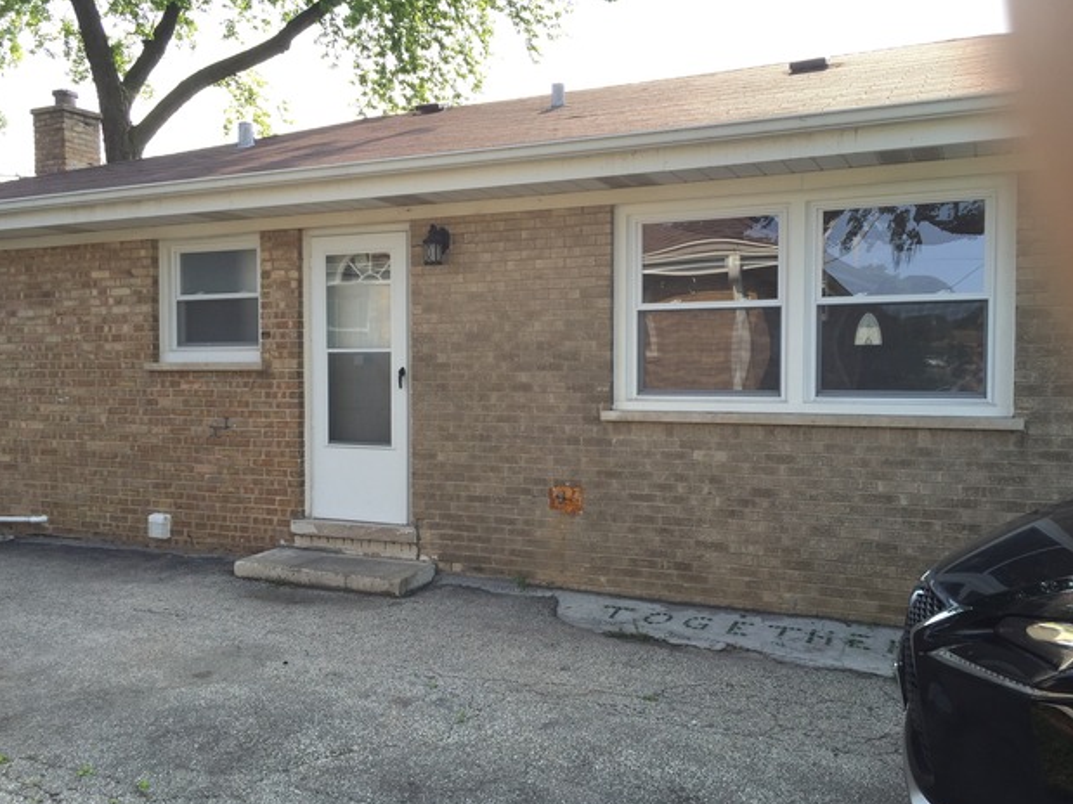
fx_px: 930
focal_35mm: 30
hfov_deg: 60.0
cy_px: 411
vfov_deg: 46.8
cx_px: 548
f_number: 2.2
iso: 32
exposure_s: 1/557
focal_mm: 4.15
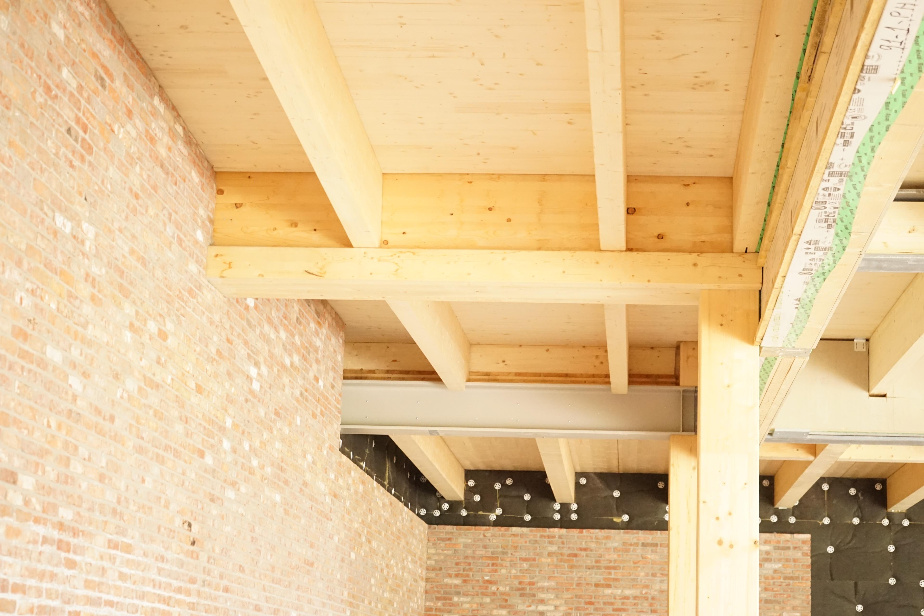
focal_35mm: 70
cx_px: 462
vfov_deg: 19.5
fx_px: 1797
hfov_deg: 28.8
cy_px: 308
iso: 6400
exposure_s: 1/250
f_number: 5.6
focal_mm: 70
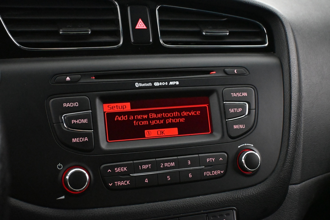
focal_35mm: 51
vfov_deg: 26.5
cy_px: 110
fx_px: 467
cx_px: 165
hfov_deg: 38.9
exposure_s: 1/60
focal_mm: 34
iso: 12800
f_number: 5
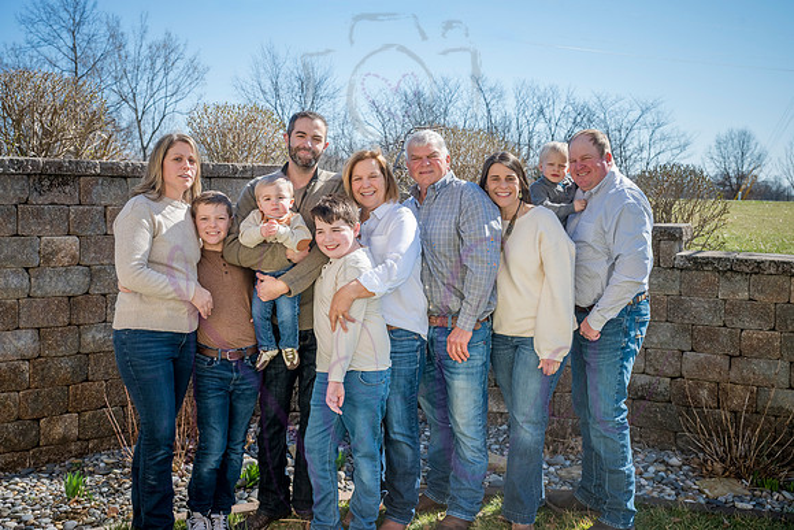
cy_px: 265
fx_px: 927
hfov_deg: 46.4
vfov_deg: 31.9
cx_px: 397
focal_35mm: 42
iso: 400
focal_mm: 42
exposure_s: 1/640
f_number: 7.1
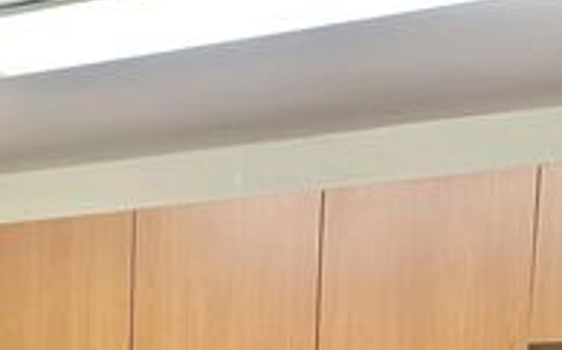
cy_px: 683
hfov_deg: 20.0
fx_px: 1393
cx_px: -255
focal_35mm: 91
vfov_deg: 12.7
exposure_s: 1/60
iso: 160
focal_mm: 4.25
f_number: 1.8
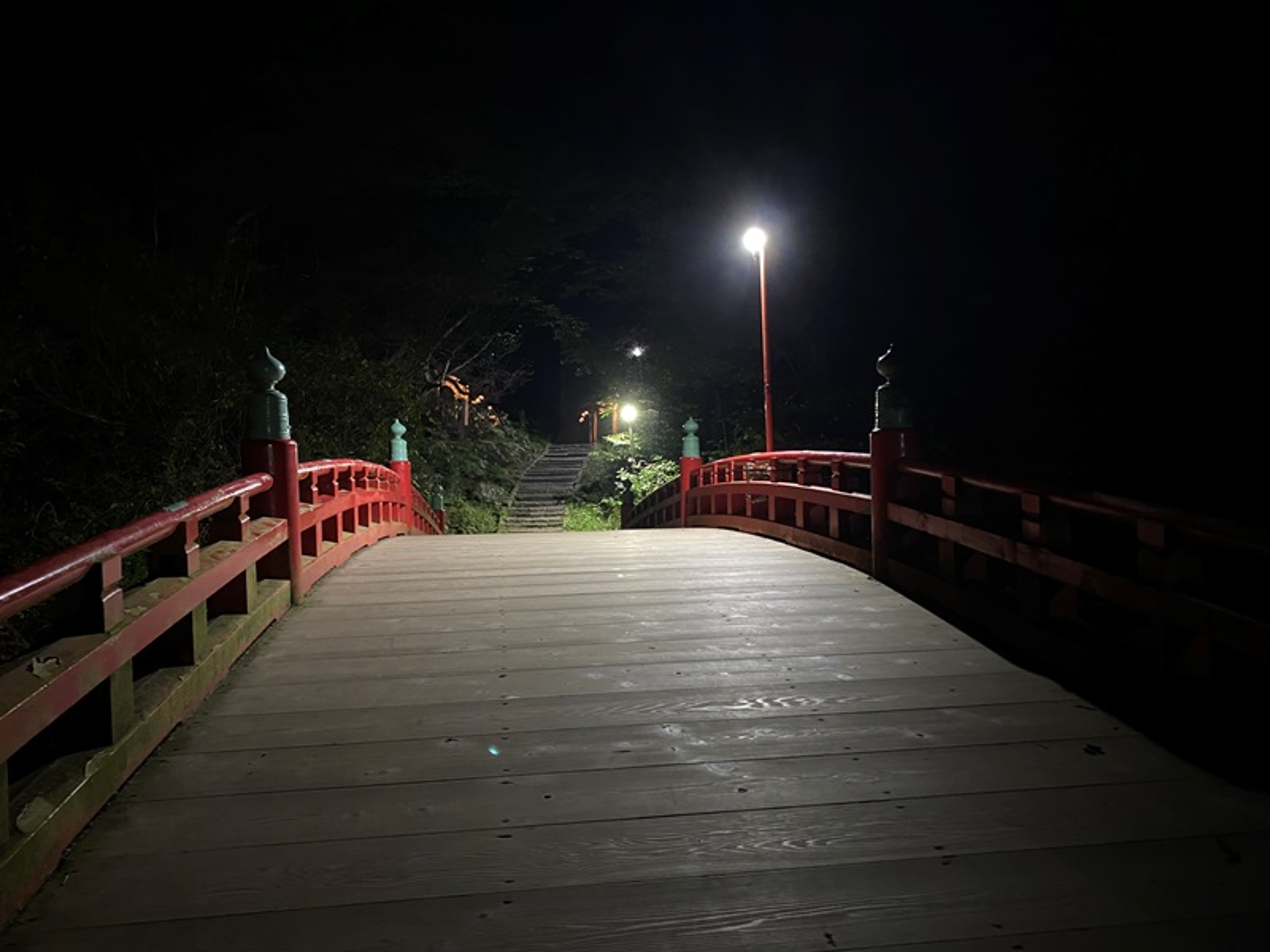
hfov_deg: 67.3
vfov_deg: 53.1
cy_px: 476
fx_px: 954
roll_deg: +1.0
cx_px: 635
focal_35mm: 26
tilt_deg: -1.3
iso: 1000
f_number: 1.8
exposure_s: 1/20
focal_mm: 4.25
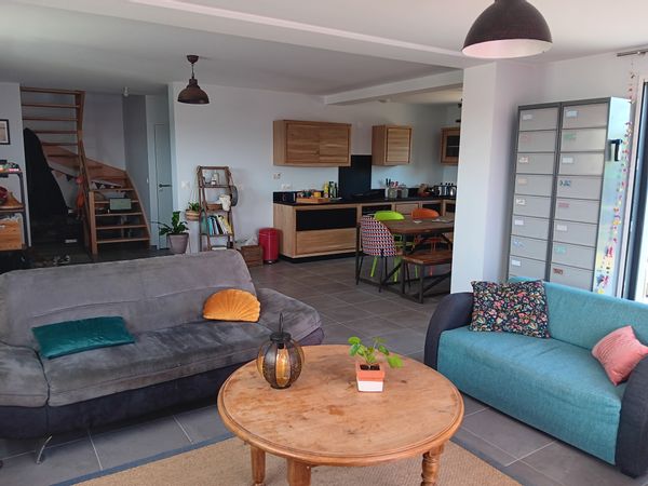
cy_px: 243
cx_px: 324
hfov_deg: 67.3
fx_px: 487
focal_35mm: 26
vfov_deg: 53.1
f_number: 1.8
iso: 40
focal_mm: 3.98
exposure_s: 1/34.5
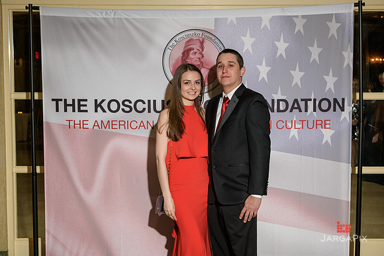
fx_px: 533
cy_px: 128
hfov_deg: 39.6
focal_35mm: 50
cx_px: 192
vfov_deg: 27.0
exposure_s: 1/100
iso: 800
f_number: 5
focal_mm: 50
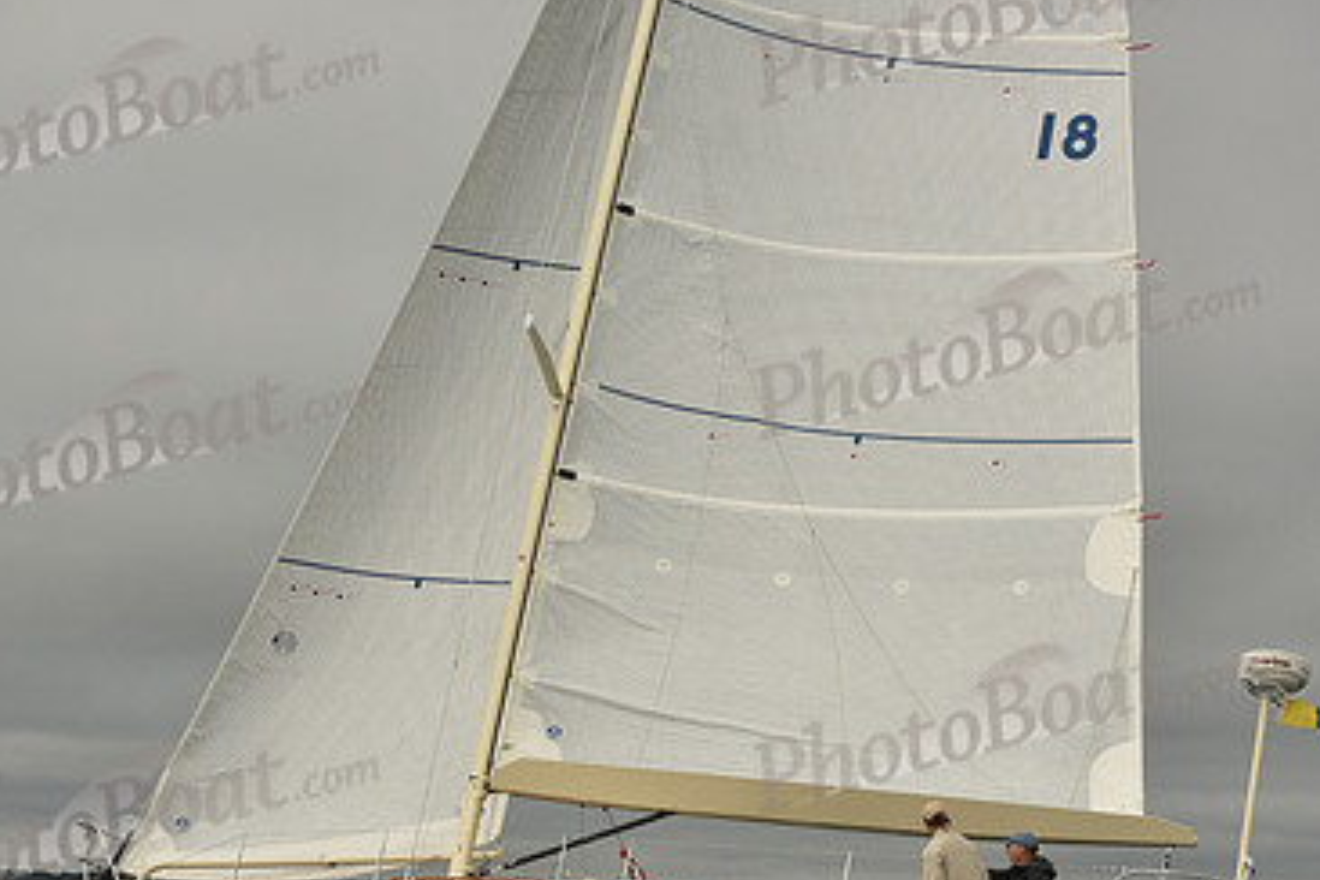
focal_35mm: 111
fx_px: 4070
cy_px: 582
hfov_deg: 18.4
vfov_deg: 12.3
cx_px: 570
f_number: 11
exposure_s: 1/800
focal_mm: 70
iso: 320
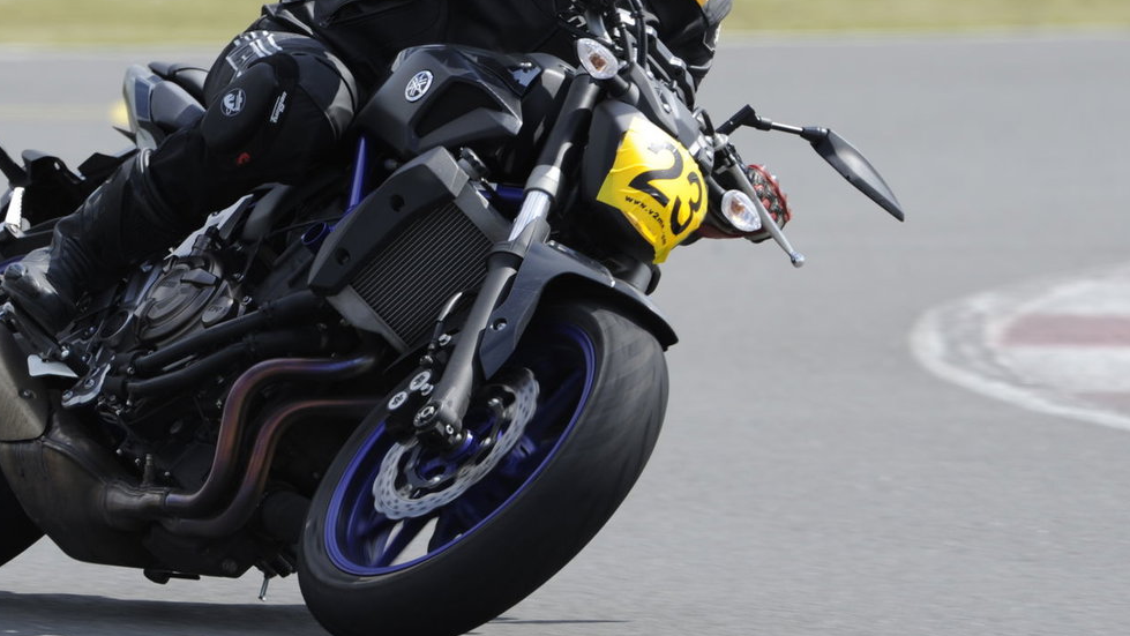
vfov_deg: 1.4
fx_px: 25622
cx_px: 394
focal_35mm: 855
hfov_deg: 2.5
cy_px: 172
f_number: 8
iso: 200
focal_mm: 500
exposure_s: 1/400
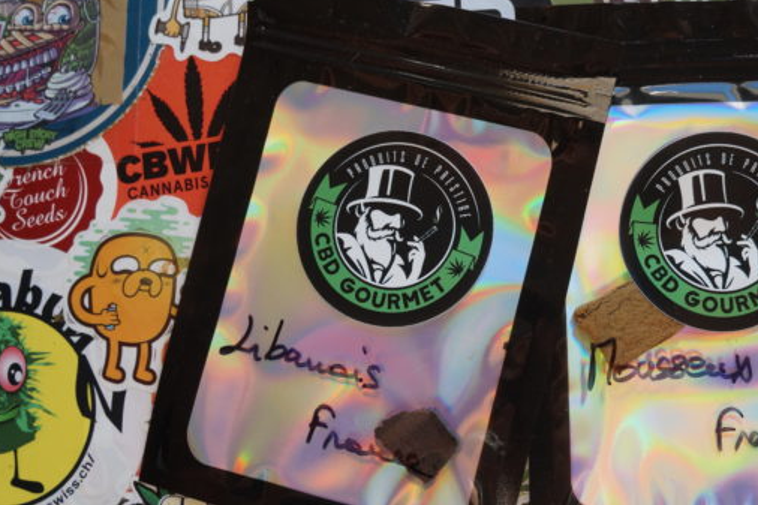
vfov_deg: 32.6
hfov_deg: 46.5
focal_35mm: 41
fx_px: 863
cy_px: 276
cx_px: 520
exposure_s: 1/250
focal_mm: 18
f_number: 5
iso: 400
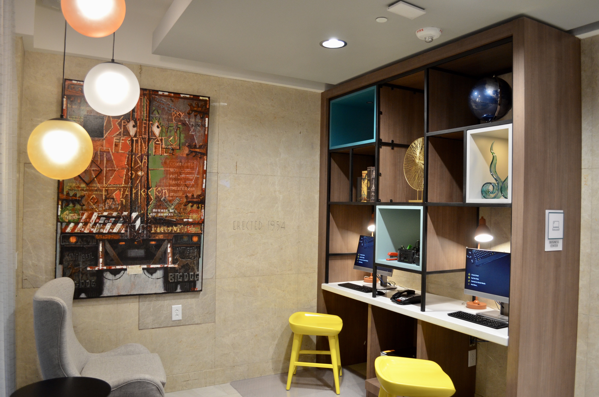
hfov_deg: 67.5
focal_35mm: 27
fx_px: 448
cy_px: 198
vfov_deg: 47.7
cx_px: 300
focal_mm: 18
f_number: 3.5
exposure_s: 1/50
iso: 800
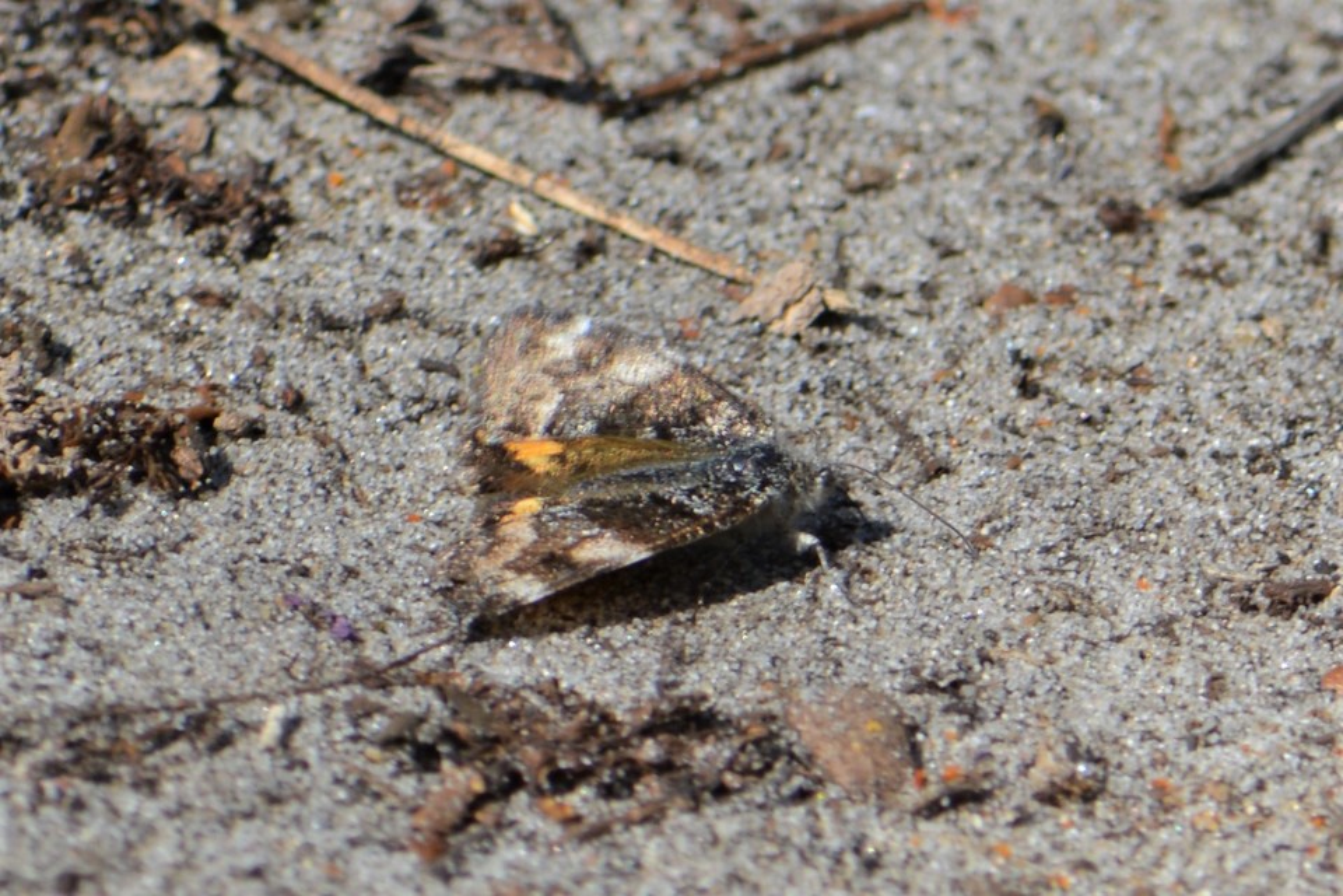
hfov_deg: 4.6
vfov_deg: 3.1
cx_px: 672
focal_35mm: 450
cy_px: 448
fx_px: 16786
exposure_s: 1/160
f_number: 8
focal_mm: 300
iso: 100
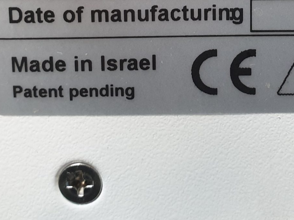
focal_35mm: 73
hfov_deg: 26.3
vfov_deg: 19.3
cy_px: -26
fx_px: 620
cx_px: 223
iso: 320
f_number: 2.4
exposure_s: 1/25
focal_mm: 4.3
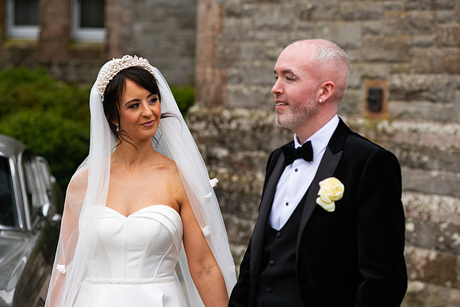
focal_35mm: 105
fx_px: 1342
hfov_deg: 19.5
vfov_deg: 13.0
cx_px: 230
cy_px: 154
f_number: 3.5
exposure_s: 1/160
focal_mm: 105
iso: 160
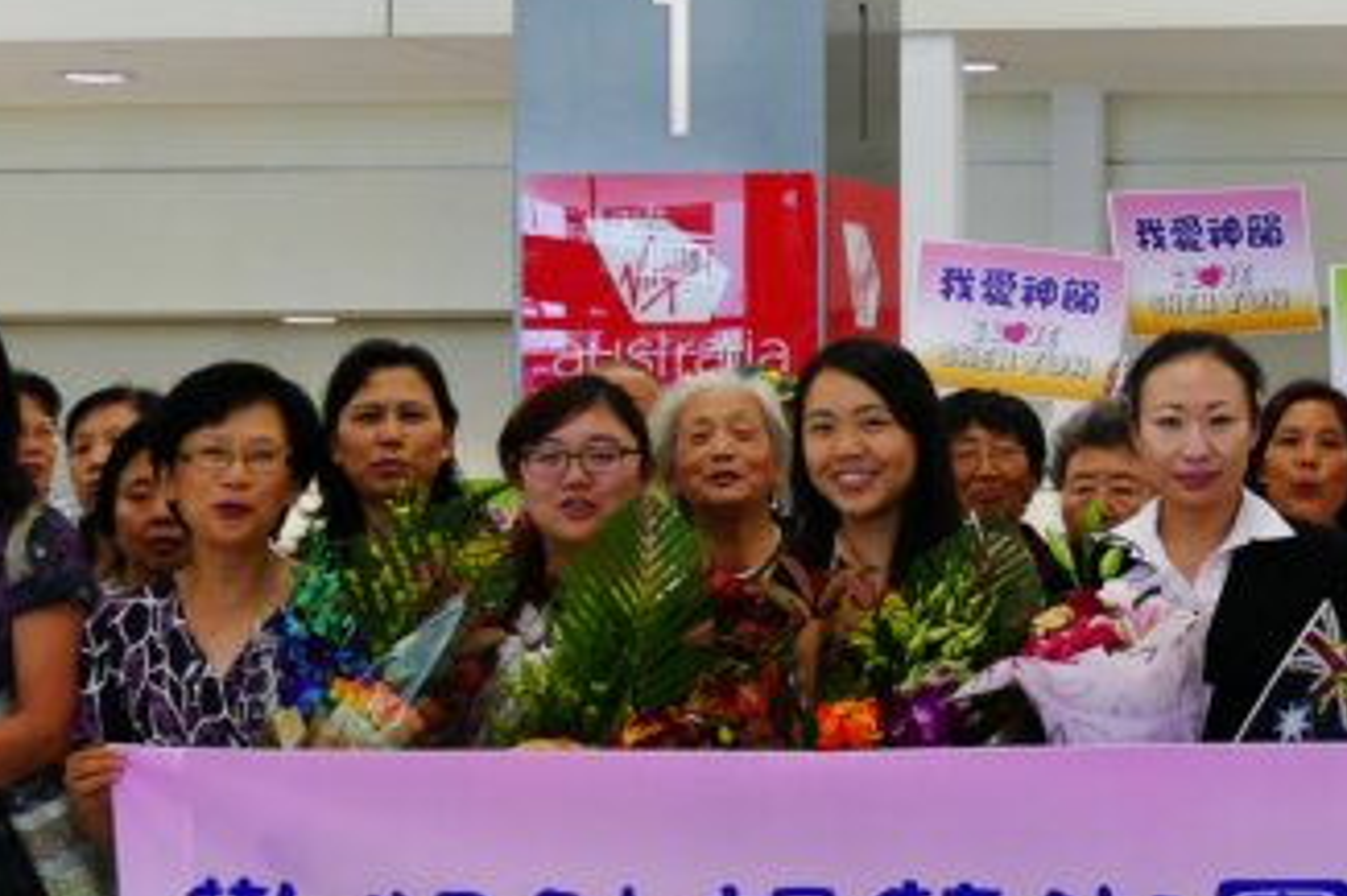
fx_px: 4338
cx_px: 1669
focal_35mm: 116
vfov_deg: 11.8
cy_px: 401
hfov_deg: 16.8
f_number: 3.1
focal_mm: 12.64
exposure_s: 1/80
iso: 250
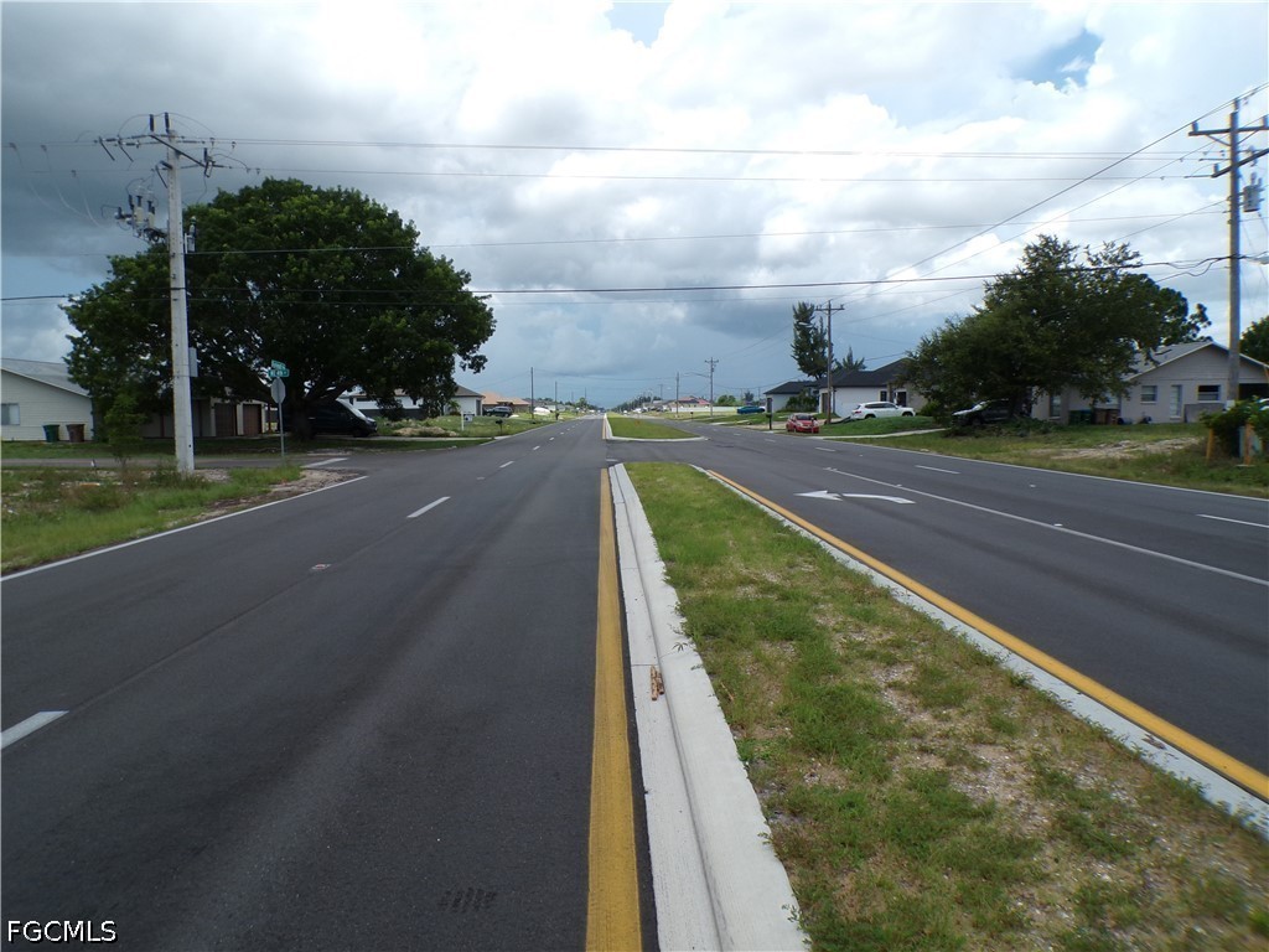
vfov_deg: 56.8
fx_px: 880
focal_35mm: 24
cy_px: 476
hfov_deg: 71.6
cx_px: 634
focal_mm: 4.3
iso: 100
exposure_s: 1/550
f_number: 5.8
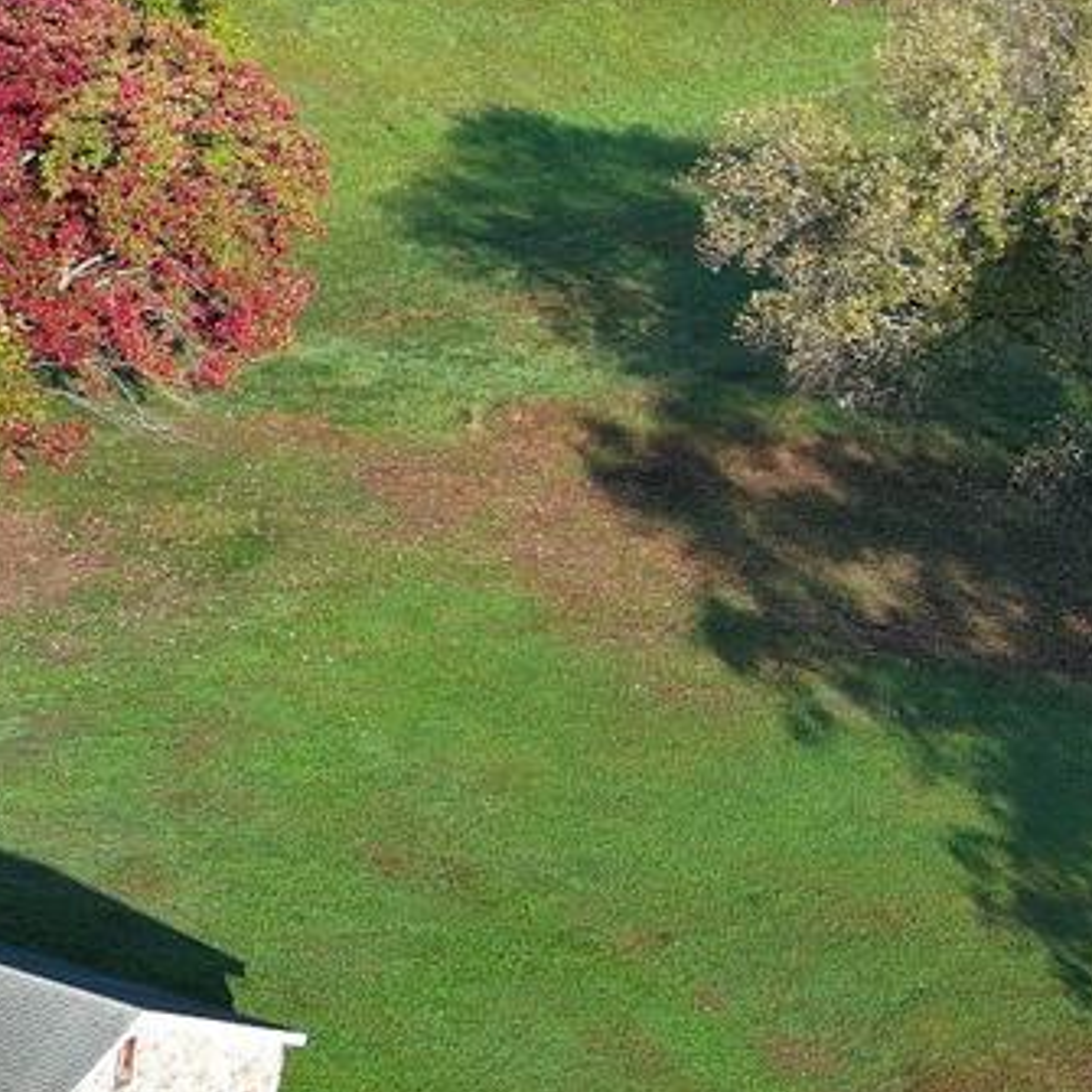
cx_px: -1235
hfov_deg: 13.5
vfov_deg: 16.3
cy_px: 267
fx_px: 3783
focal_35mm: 106
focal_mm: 10.57
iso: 100
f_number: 2.8
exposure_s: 1/407
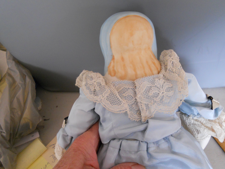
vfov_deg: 44.2
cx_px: 112
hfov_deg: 56.8
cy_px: 84
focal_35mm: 32
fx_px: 208
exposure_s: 1/25
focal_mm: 5.8
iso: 400
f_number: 3.5
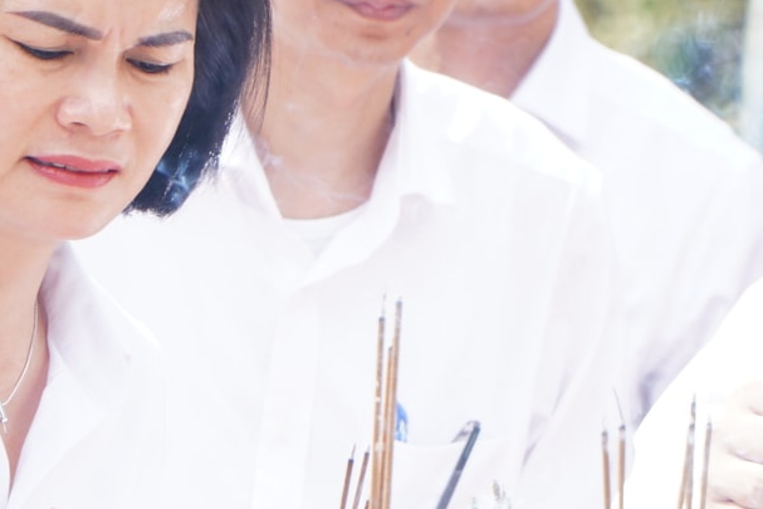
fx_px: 10569
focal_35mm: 499
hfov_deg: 4.1
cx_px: 455
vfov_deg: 2.8
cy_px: 249
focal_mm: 105
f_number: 5
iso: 100
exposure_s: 1/200
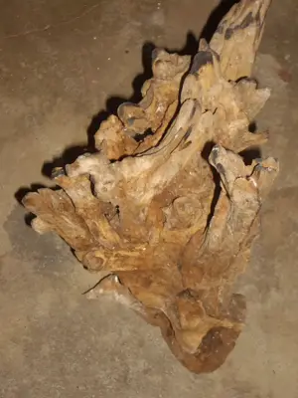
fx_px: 1079
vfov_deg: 20.9
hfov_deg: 15.7
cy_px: 199
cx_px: 149
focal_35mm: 94
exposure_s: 1/100
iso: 200
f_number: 4.6
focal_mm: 15.3
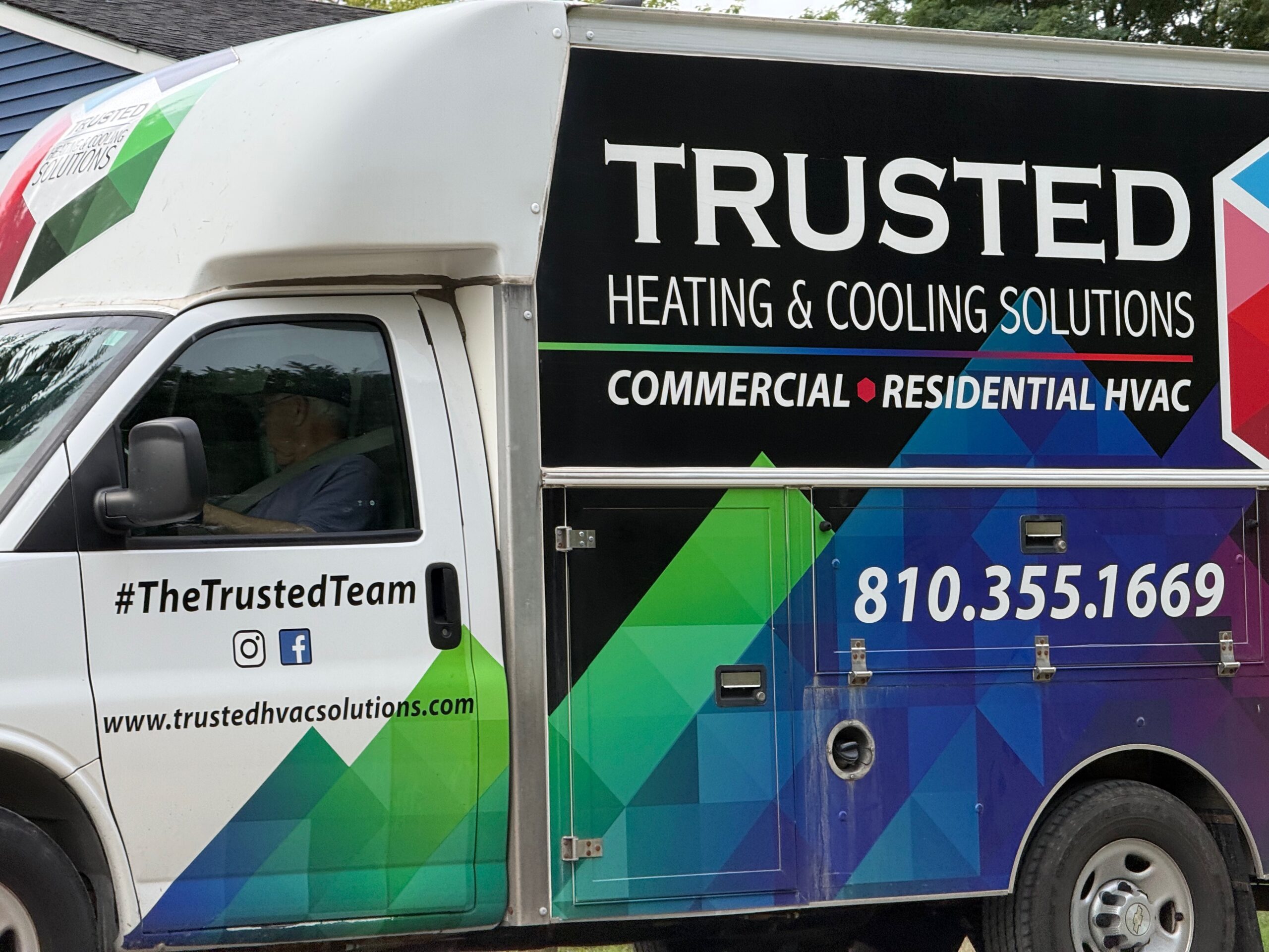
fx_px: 4399
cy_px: 476
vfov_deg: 12.3
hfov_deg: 16.4
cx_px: 634
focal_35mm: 120
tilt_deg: +4.7
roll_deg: +0.8
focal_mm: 15.66
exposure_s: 1/351
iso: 50
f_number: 2.8
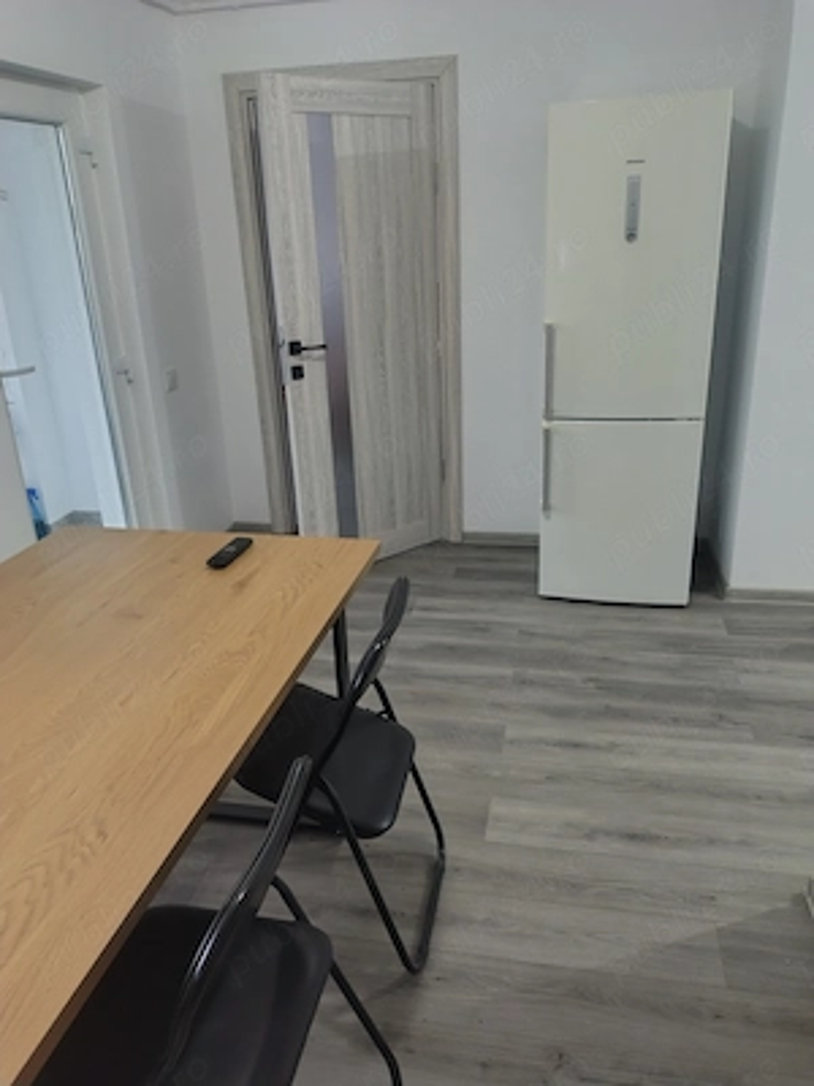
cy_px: 543
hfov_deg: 54.9
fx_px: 784
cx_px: 407
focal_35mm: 25
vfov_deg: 69.4
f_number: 1.7
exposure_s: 1/50.1
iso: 1686
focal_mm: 4.71
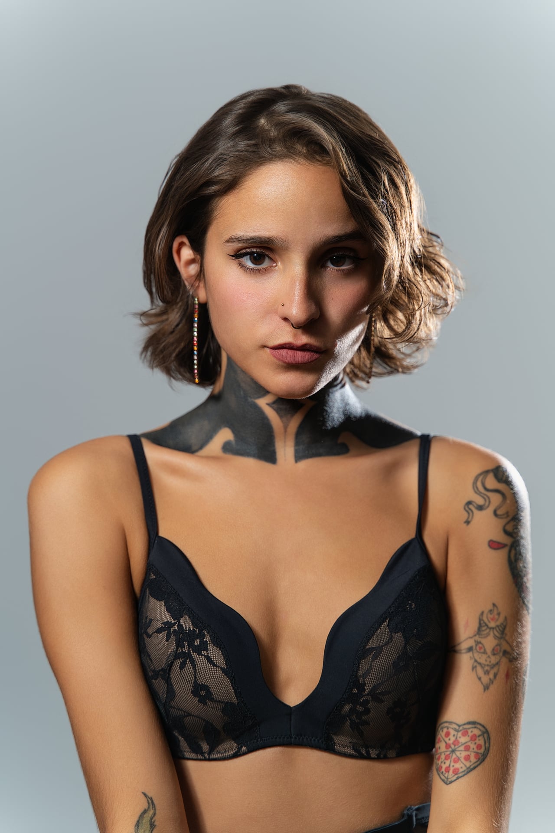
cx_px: 278
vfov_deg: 27.0
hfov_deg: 18.2
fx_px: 1734
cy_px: 416
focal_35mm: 75
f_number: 2.8
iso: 100
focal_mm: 75
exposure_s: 1/200
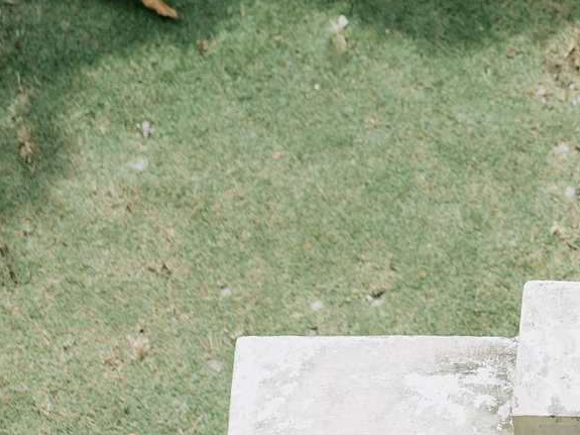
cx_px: 1144
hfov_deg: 5.3
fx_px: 6098
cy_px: -390
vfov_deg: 4.0
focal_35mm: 364
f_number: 2.5
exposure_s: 1/800
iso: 100
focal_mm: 85
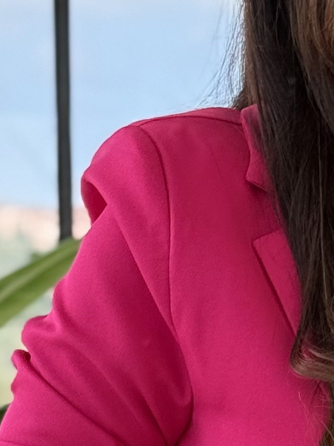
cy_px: 546
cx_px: 556
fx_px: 2753
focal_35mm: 214
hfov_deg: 6.8
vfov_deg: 9.1
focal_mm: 6.76
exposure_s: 1/587
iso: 100
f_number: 1.78
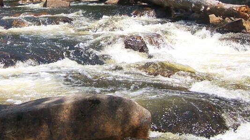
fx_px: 530
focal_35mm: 80
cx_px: 67
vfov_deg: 14.8
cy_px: -2
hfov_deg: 26.2
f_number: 2.8
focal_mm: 6.3
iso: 80
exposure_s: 1/800
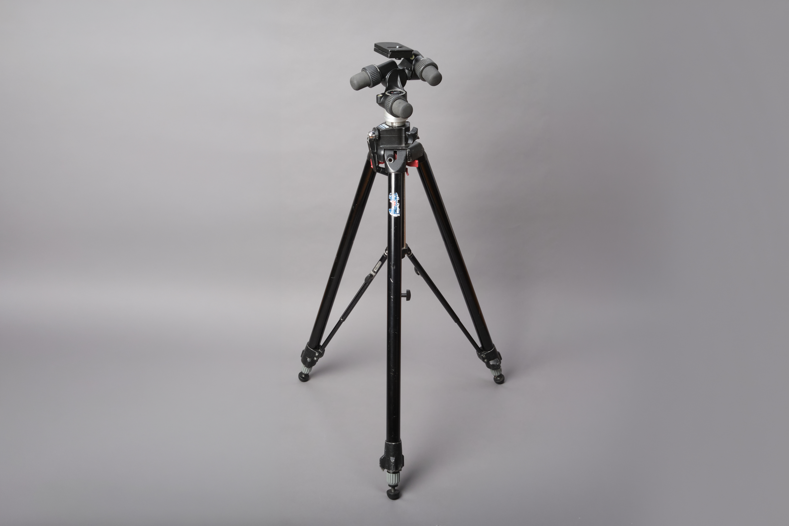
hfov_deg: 48.5
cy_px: 263
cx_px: 394
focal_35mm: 40
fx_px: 877
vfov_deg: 33.4
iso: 640
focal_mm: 26.5
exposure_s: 1/250
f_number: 11
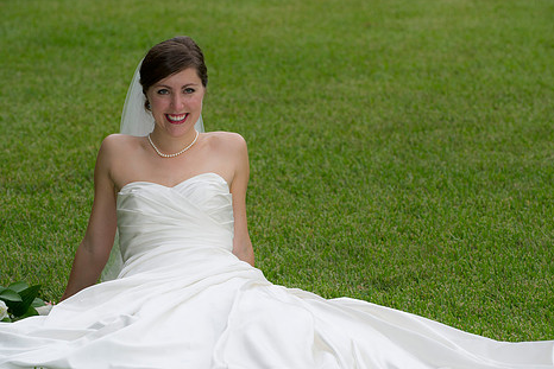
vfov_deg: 7.9
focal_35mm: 174
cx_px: 269
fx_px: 2678
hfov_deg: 11.8
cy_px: 218
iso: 400
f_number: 4.5
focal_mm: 140
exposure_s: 1/250
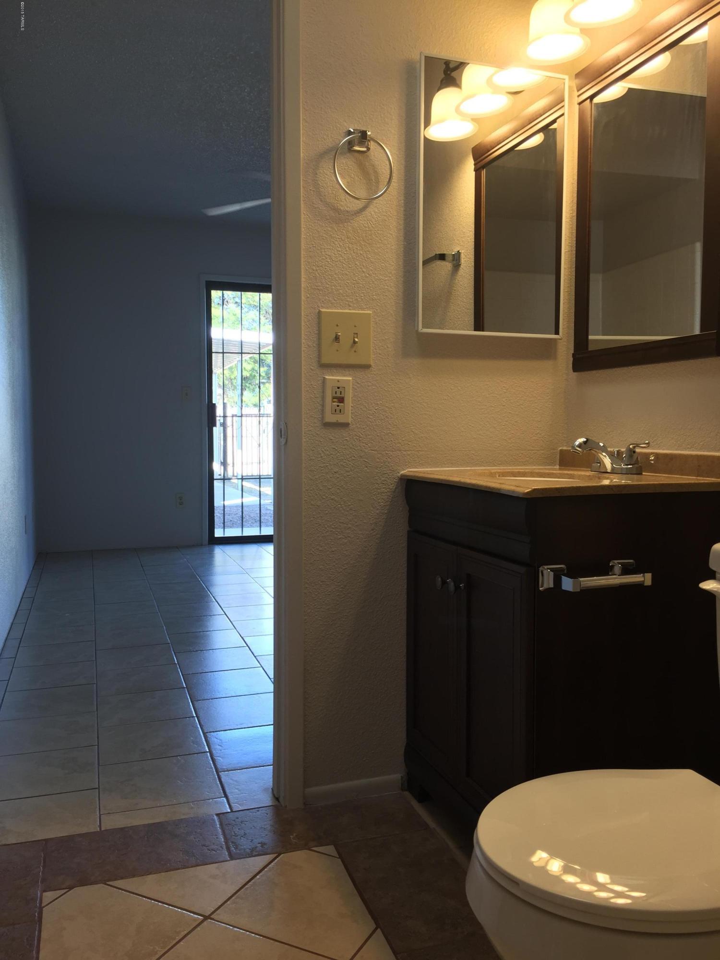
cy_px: 480
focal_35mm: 29
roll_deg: -0.3
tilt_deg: -2.9
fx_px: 804
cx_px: 360
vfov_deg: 61.7
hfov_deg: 48.2
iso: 32
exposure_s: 1/40
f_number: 2.2
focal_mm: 4.15
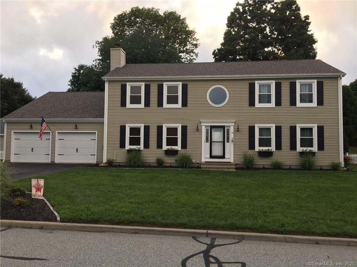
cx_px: 178
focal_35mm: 29
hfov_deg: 61.7
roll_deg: -1.2
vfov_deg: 48.2
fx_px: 299
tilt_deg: +3.6
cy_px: 134
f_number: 2.2
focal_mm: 4.15
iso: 25
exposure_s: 1/164
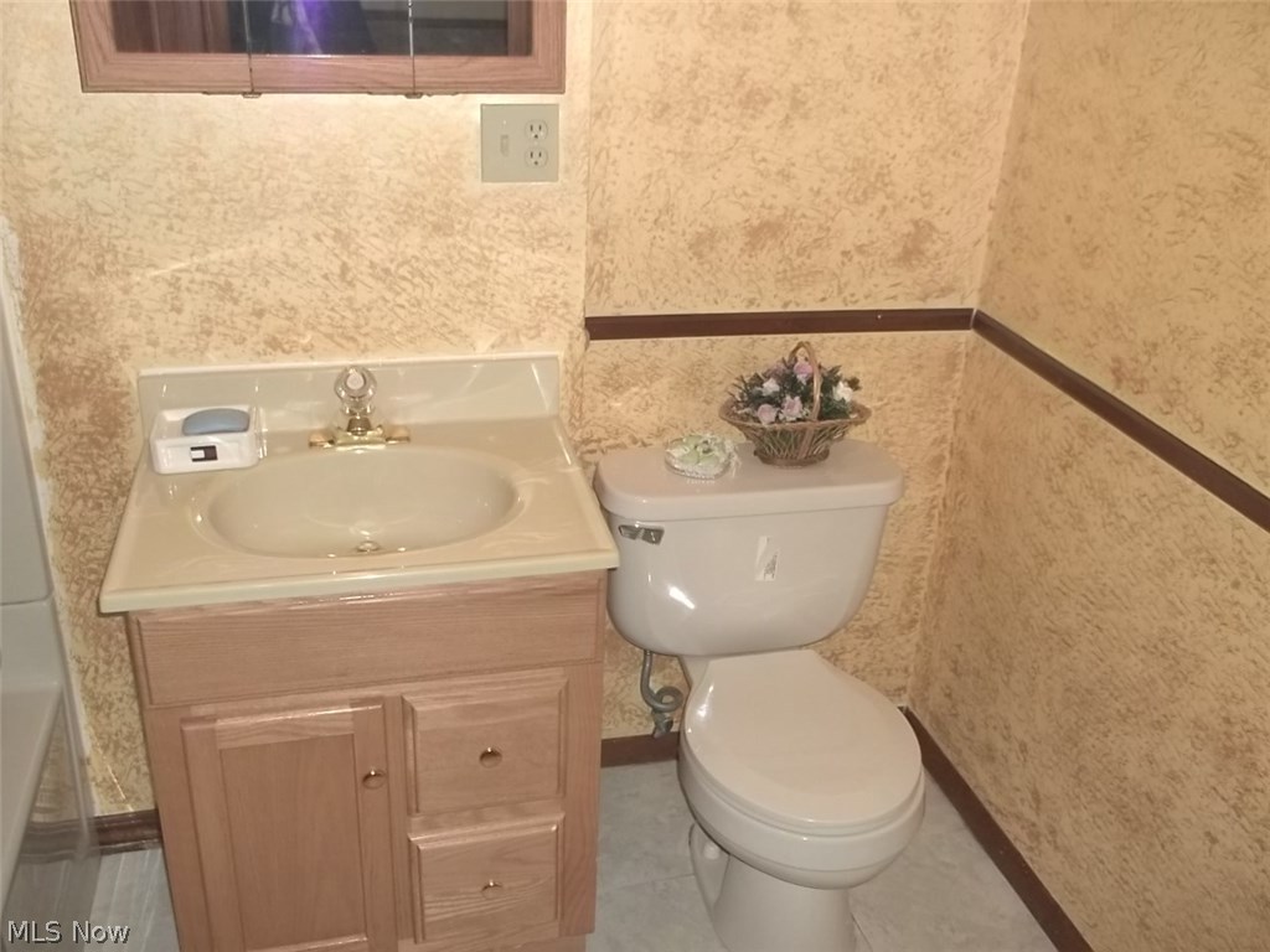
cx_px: 635
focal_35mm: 33
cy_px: 476
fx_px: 1211
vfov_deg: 42.9
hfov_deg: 55.4
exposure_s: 1/30
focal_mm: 5.9
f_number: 3.3
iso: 160
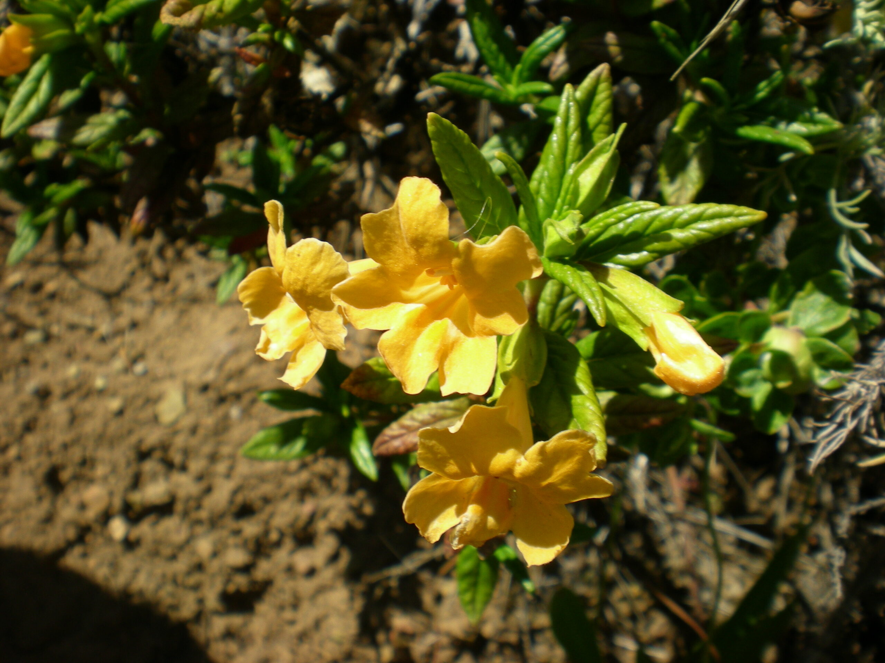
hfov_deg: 49.0
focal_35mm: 38
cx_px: 442
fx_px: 972
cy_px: 332
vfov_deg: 37.7
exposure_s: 1/288
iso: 50
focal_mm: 6.3
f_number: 4.6
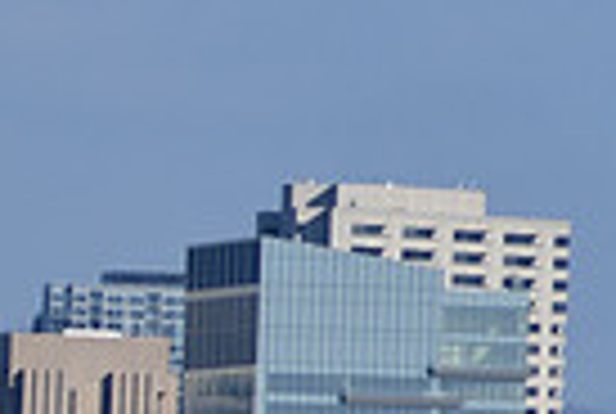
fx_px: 23922
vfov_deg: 1.0
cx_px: -616
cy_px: 646
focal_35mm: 1395
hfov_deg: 1.5
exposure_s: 1/1600
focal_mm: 220
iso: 200
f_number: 7.1
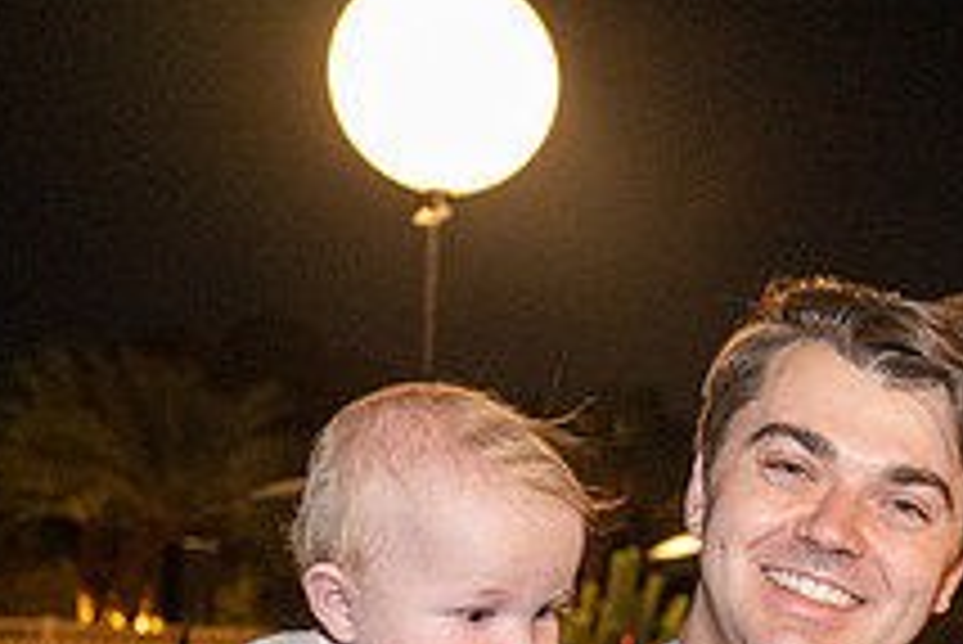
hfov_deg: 19.9
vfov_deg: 13.8
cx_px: 1202
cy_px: 862
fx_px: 2543
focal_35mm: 95
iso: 4000
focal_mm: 35
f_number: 4
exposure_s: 1/80
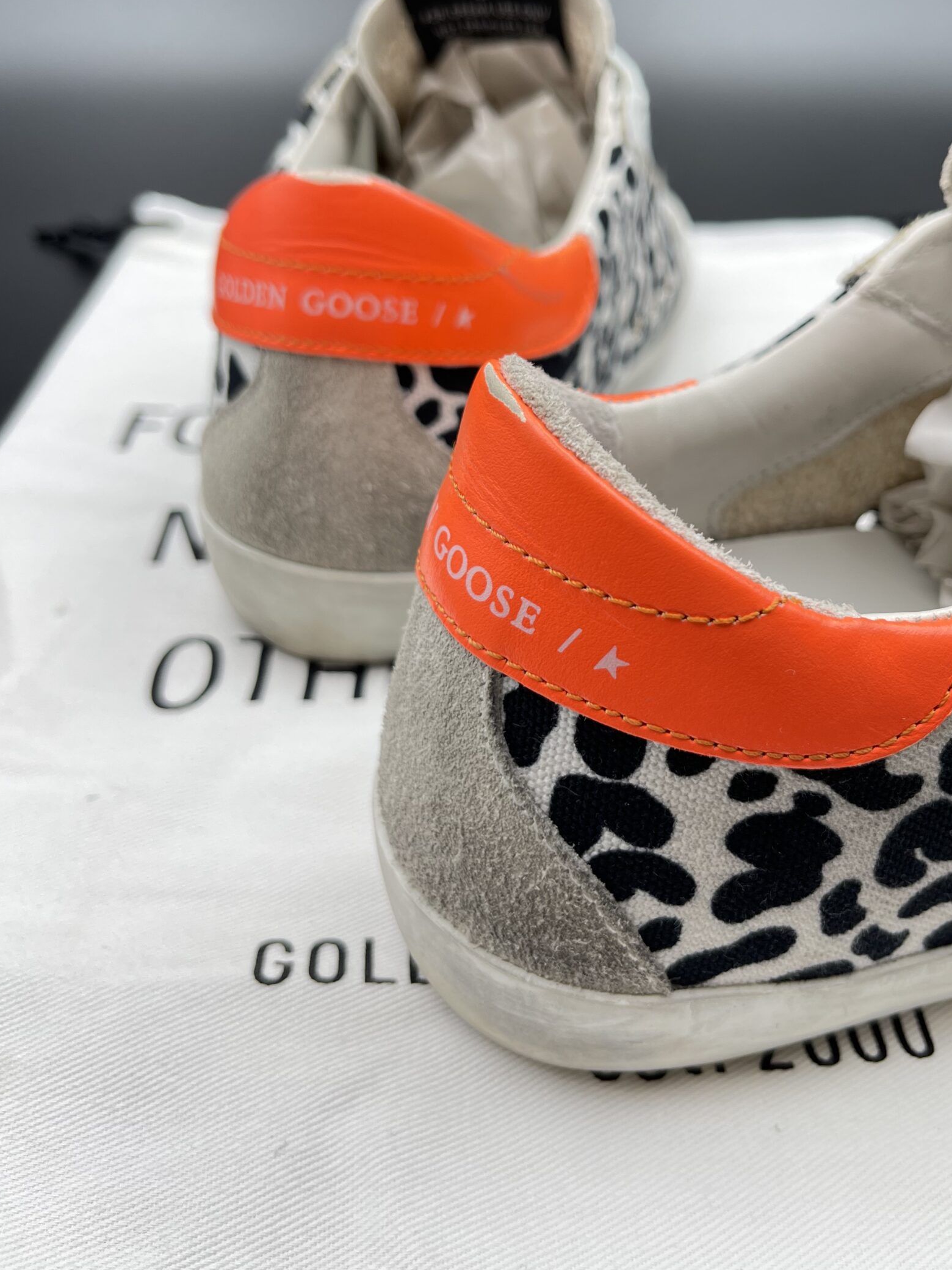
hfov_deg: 44.0
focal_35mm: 32
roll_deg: -4.0
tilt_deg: -33.0
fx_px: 1173
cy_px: 504
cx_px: 567
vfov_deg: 56.4
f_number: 1.6
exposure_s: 1/215
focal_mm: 5.1
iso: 32
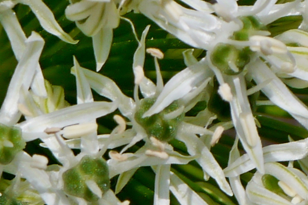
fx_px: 5072
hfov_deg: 3.5
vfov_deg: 2.3
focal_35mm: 593
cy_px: 68
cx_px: 123
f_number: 10
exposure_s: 1/500
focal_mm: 42
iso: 160
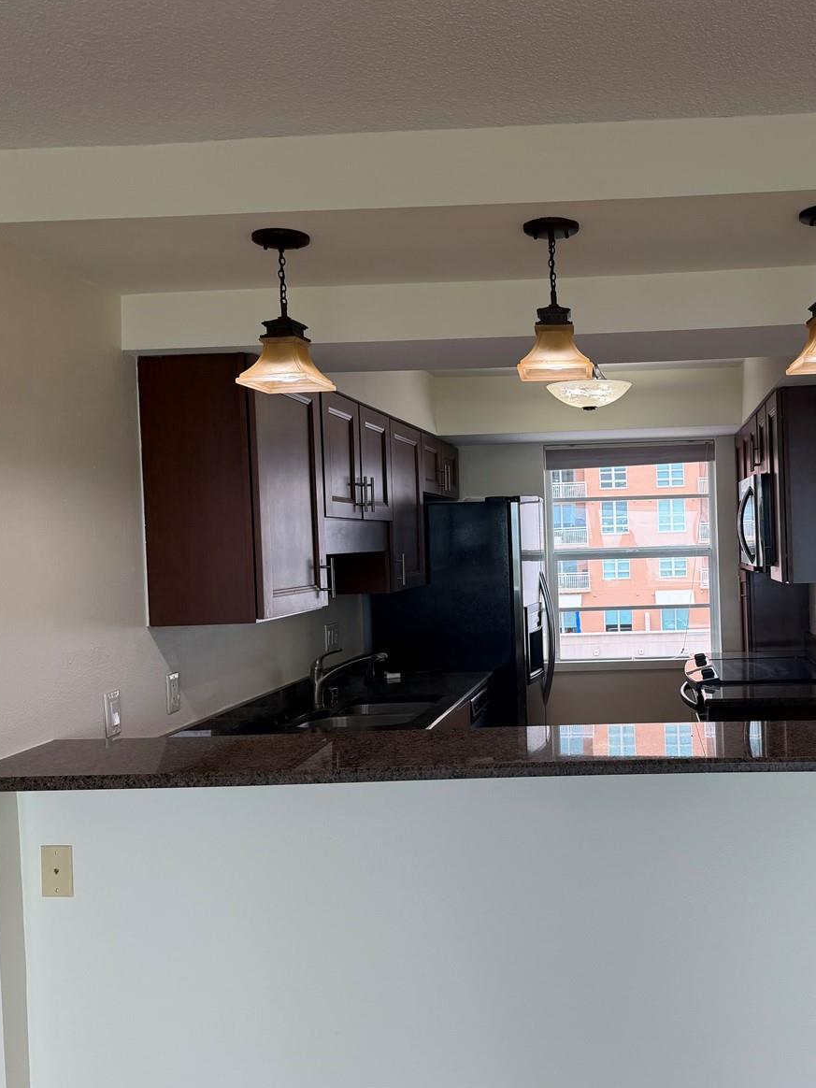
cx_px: 614
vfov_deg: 55.4
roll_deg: +1.7
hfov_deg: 41.6
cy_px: 551
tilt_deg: -0.8
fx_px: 1037
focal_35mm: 33
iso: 125
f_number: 1.78
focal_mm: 6.76
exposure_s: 1/190
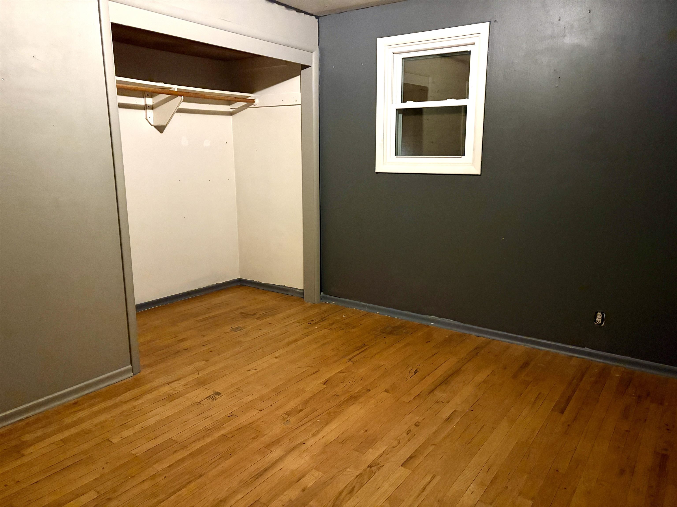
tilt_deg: -10.4
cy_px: 254
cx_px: 338
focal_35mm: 26
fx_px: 508
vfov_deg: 53.1
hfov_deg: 67.3
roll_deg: -0.9
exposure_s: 1/30
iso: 1000
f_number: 1.6
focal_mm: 5.96
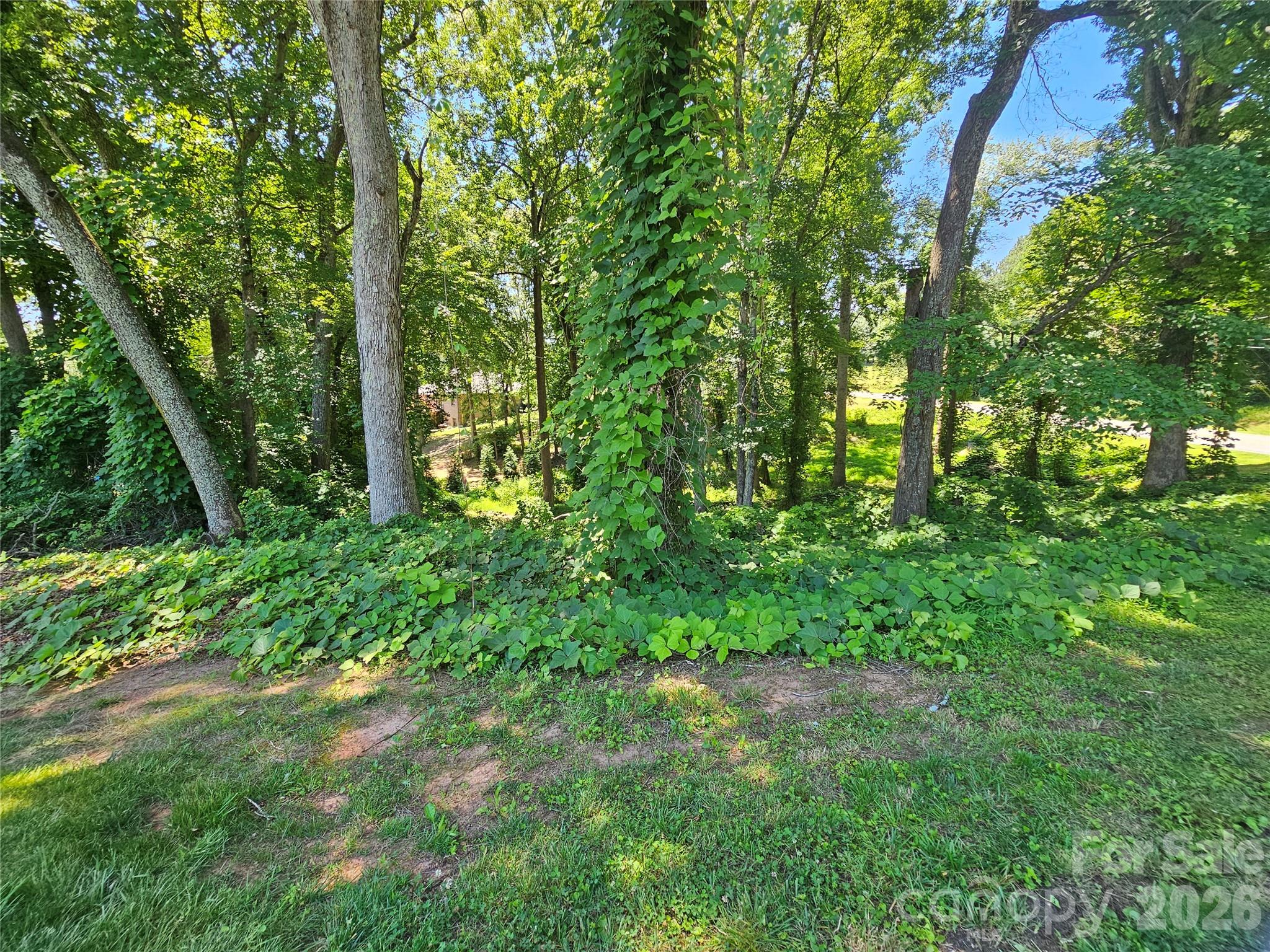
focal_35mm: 13
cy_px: 476
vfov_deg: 89.9
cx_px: 635
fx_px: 477
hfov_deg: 106.2
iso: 50
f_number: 2.2
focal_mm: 2.2
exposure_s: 1/175
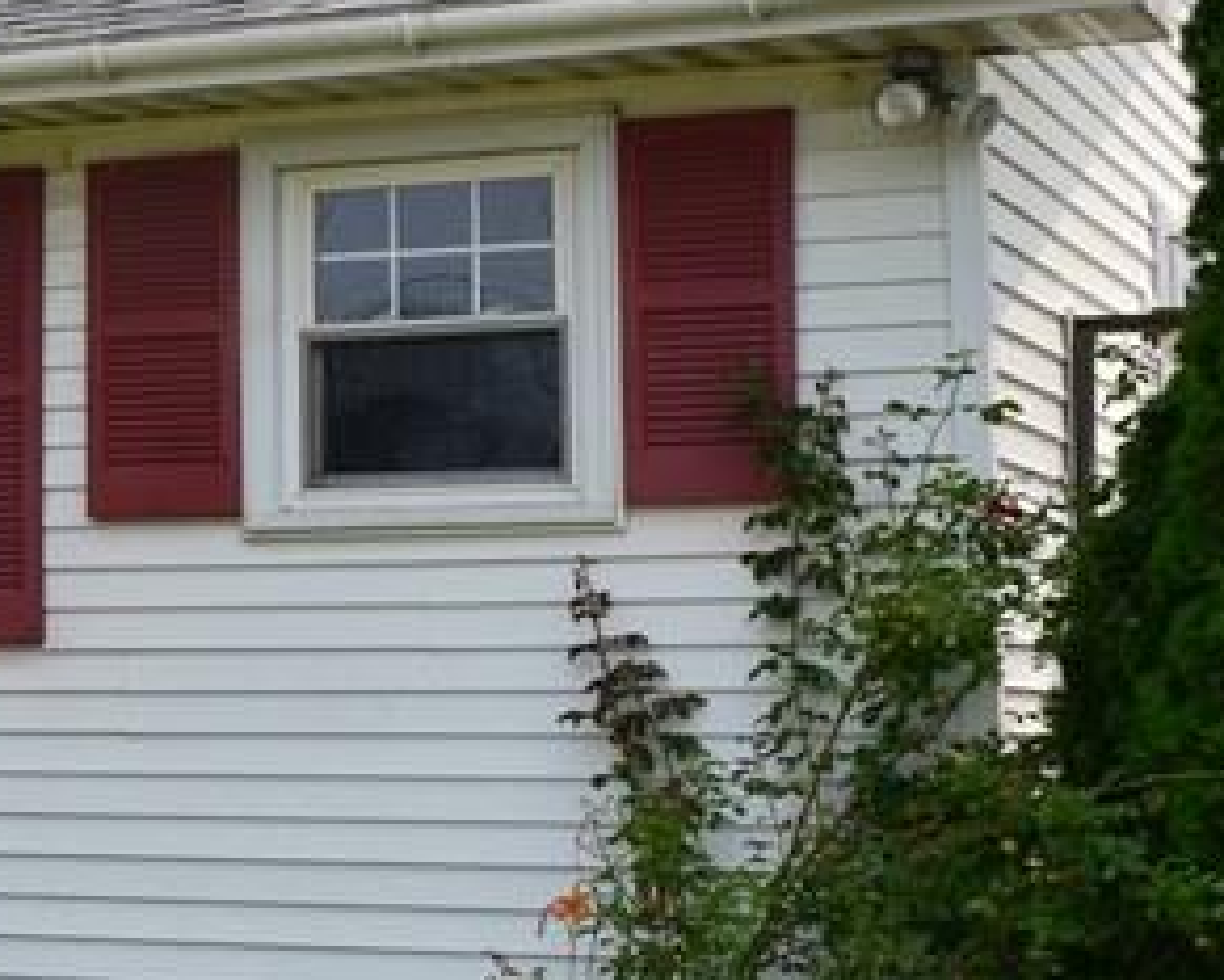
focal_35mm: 99
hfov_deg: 18.0
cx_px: -395
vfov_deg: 15.5
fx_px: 3588
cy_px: 372
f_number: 11
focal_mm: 20
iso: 250
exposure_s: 1/500
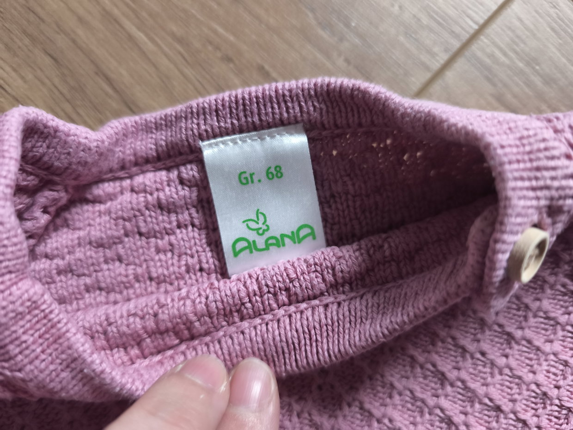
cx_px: 286
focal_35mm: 23
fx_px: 381
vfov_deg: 58.9
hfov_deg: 73.9
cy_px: 215
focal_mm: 6.57
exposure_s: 1/50
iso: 800
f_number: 1.6
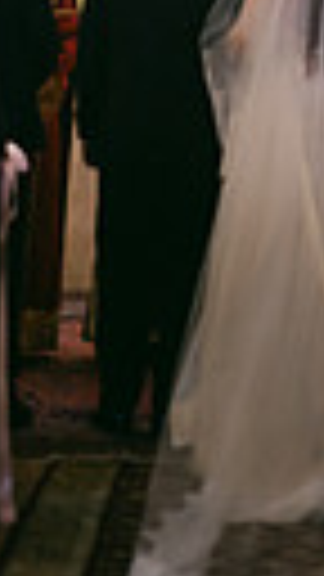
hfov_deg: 9.4
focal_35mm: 129
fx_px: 1970
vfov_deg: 15.6
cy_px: -230
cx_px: 248
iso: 800
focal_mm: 35
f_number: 1.2
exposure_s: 1/400
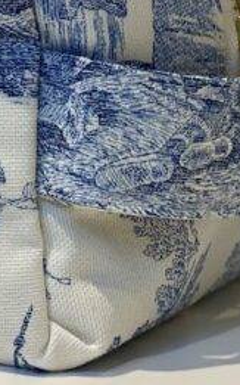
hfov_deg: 5.9
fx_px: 2262
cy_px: 59
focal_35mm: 216
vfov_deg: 9.7
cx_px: -218
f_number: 2
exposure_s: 1/100
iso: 50
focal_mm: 6
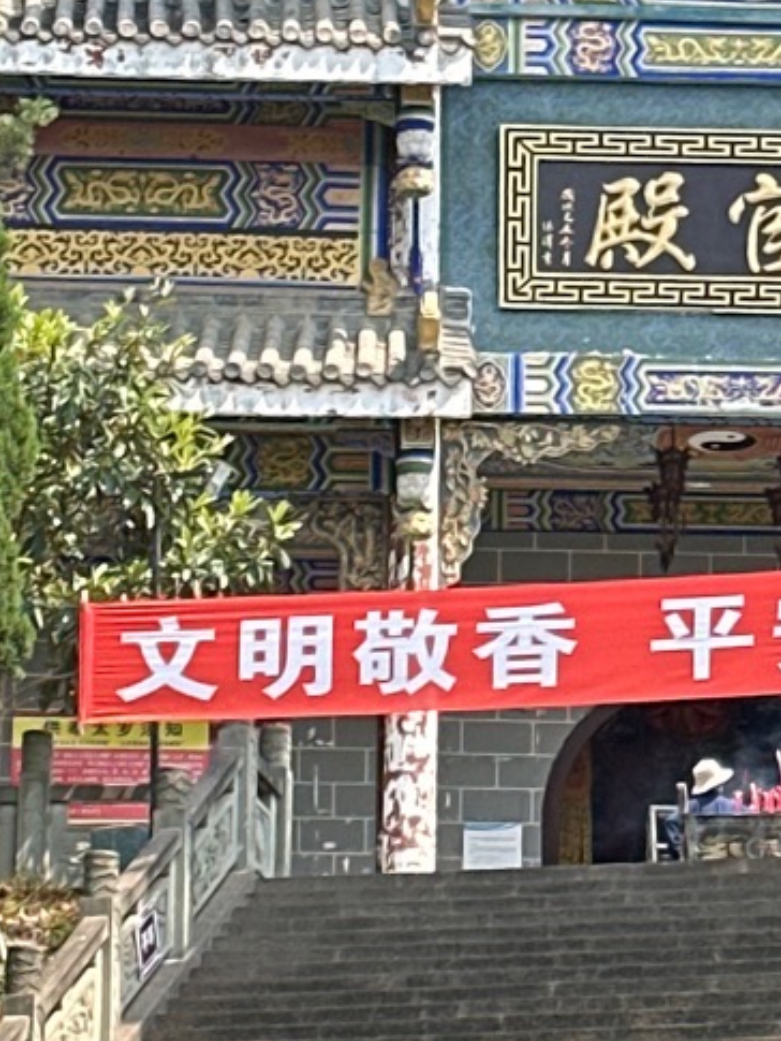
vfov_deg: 10.0
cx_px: 775
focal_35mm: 198
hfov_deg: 7.5
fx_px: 5954
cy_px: 625
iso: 64
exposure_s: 1/1050
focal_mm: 6.86
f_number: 1.78
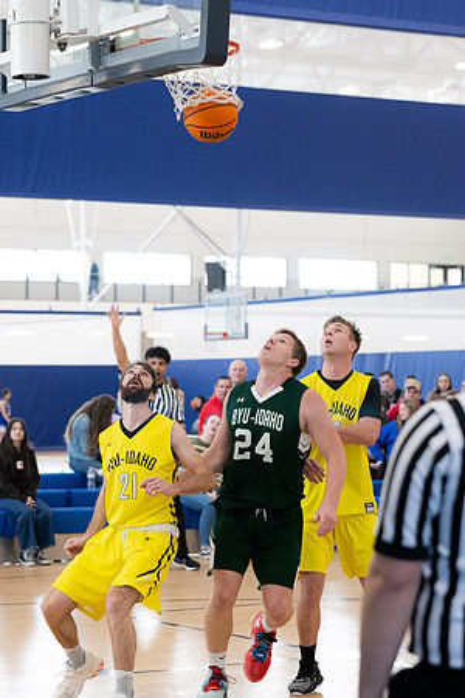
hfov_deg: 12.6
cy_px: 342
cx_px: 267
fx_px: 2103
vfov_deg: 18.8
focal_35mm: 109
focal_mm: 70
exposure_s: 1/500
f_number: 3.5
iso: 3200
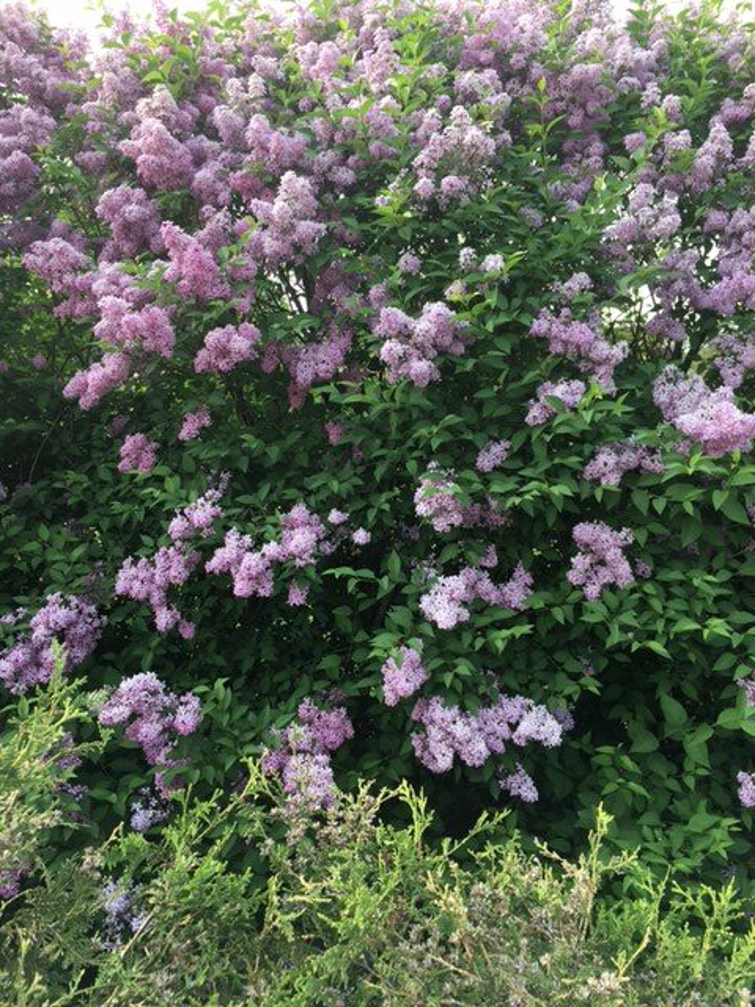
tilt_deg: -4.9
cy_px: 504
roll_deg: -0.2
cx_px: 378
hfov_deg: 48.2
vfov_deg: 61.7
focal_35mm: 29
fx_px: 843
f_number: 2.2
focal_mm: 4.15
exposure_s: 1/189
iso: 25
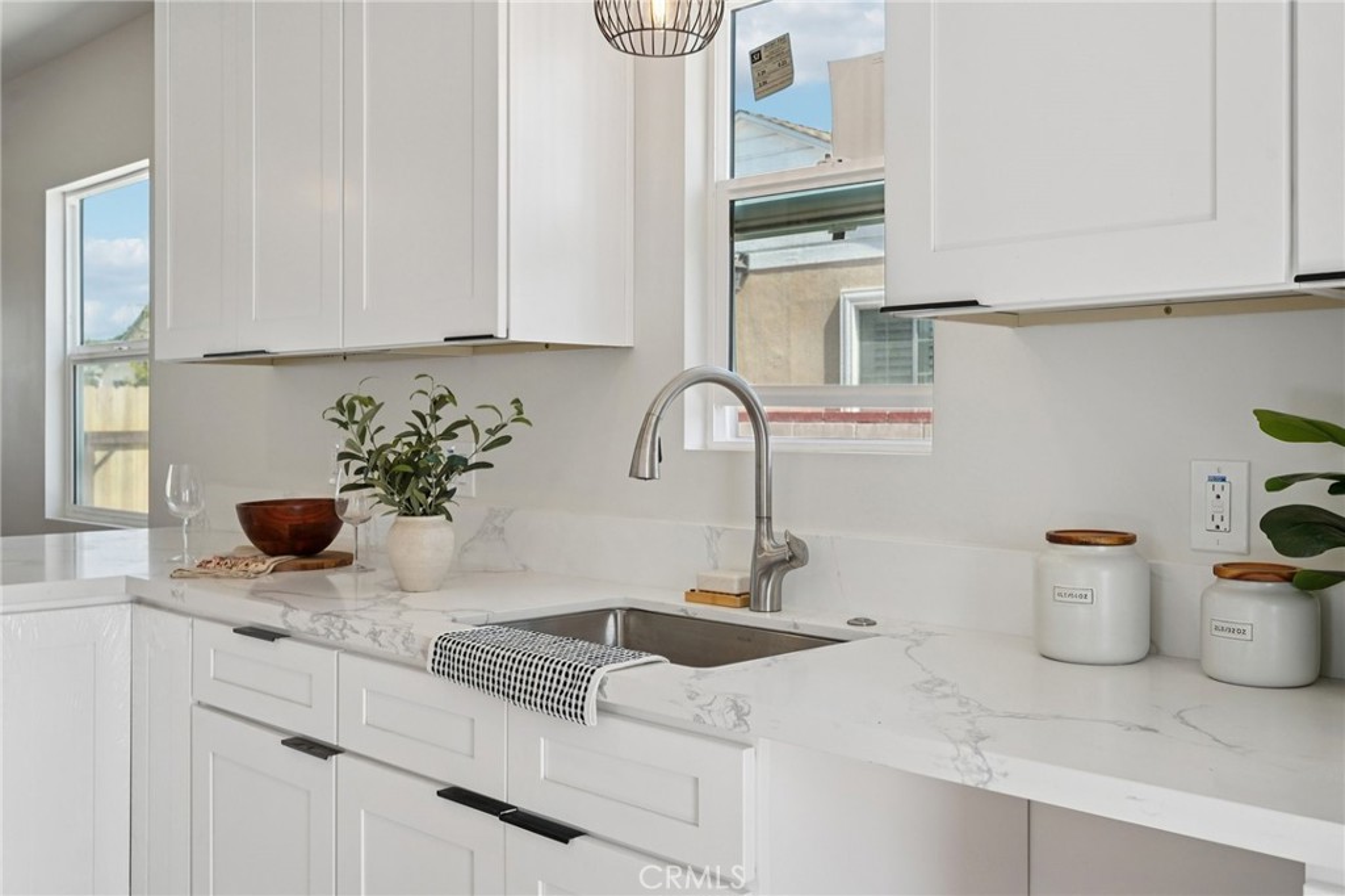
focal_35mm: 35
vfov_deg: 37.8
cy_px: 448
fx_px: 1307
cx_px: 672
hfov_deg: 54.4
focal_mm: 35
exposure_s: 1/100
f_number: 8
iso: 400
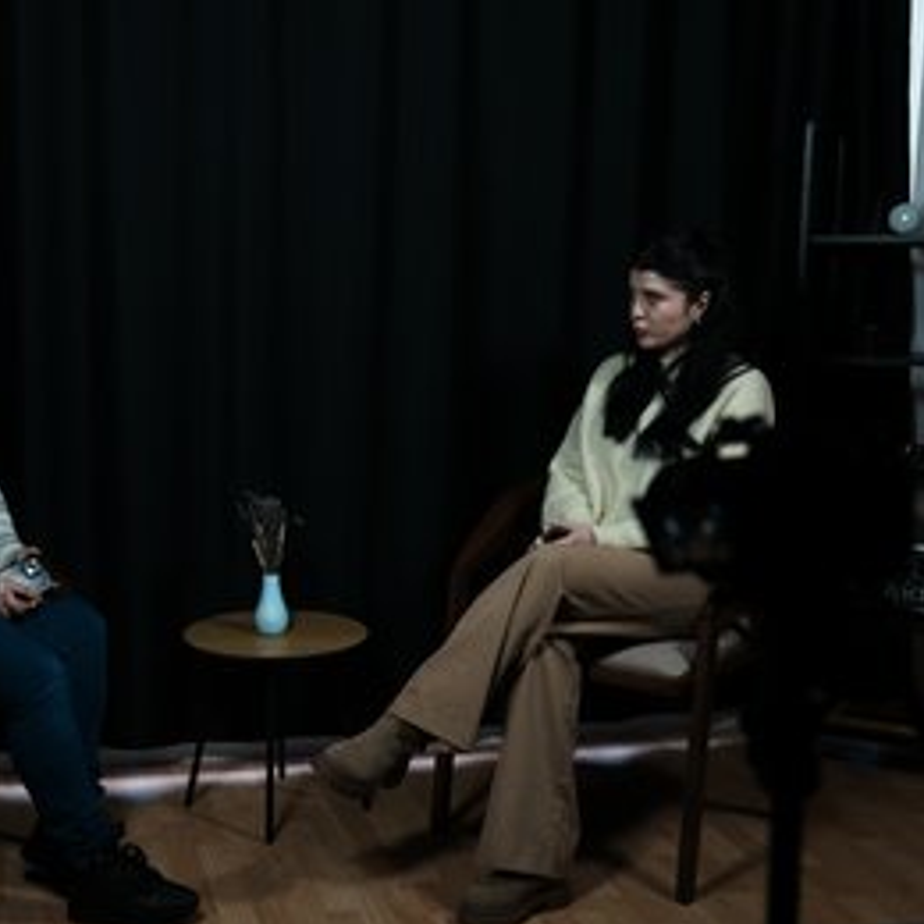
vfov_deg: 33.4
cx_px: 281
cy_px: 467
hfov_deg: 33.0
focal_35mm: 51
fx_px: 1540
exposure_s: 1/50
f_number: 2.8
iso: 160
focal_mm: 39
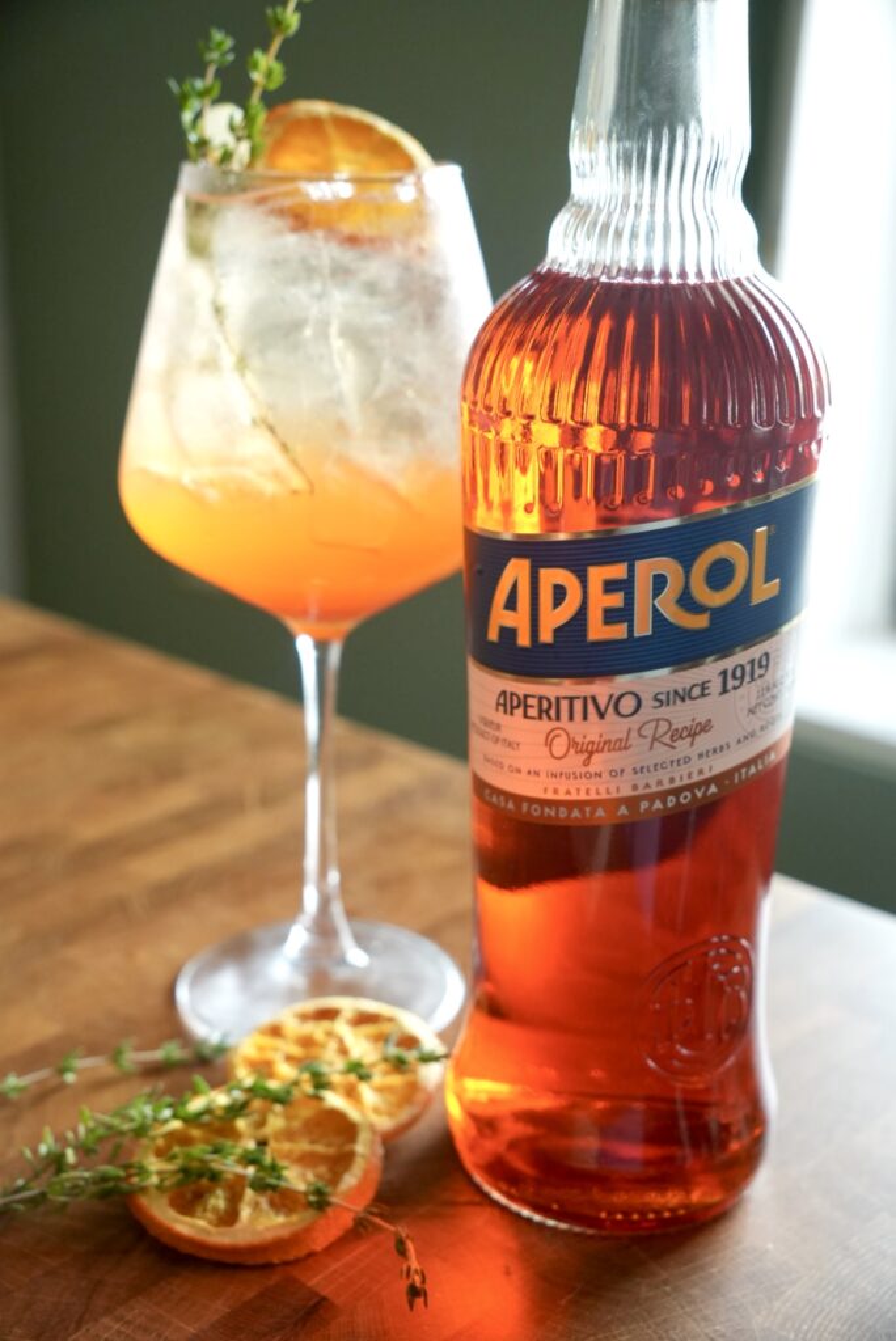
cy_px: 670
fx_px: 1706
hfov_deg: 29.4
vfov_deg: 42.9
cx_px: 448
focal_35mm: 46
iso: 1000
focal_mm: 30.5
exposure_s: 1/125
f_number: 4
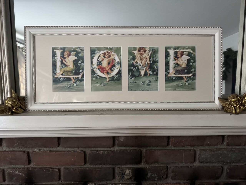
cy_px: 92
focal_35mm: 24
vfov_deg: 56.8
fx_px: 171
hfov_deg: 71.6
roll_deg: -0.3
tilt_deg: -9.9
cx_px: 123
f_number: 1.78
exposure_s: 1/40
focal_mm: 6.76
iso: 800
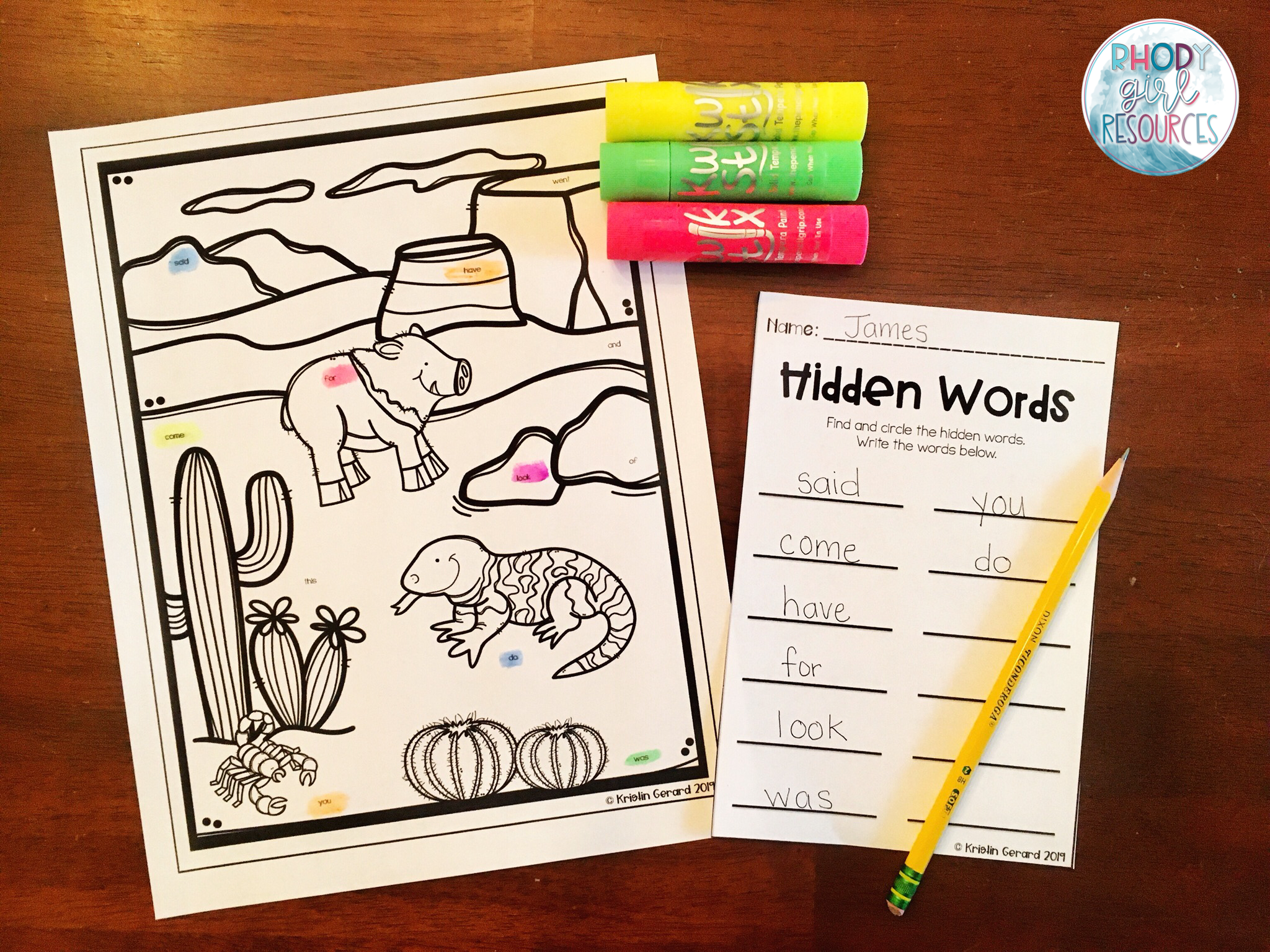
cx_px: 635
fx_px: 1064
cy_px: 476
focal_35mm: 29
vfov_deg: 48.2
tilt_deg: -89.6
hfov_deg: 61.7
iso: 200
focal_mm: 4.2
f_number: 2.2
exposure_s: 1/20
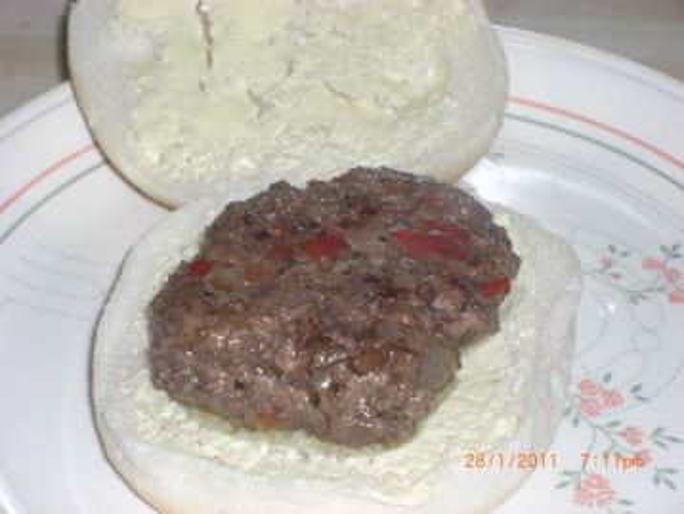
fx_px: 2254
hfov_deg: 17.3
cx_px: 342
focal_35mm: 114
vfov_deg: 13.0
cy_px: 257
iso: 80
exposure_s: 1/60
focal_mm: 23.7
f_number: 5.1
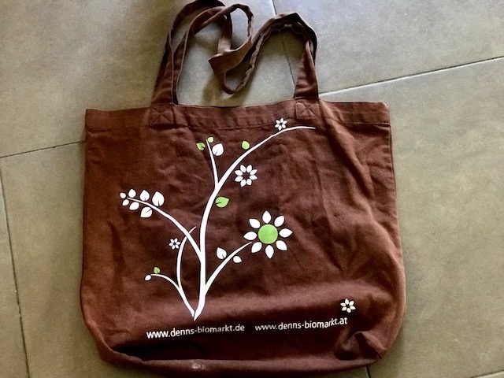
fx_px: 830
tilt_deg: -73.8
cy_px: 189
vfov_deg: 25.7
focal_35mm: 57
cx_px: 252
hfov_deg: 33.8
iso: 1000
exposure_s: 1/50
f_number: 2.8
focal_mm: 6.6
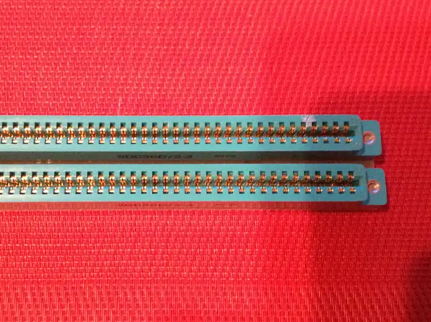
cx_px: 171
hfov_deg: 41.1
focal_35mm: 46
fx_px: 572
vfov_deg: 31.4
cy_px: 166
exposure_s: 1/15
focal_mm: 4.28
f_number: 2.4
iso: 800
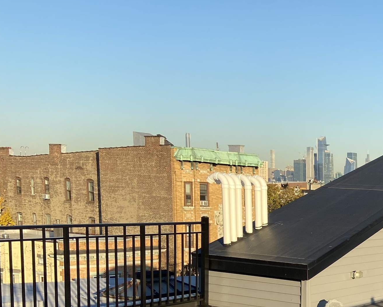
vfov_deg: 24.6
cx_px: 433
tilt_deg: -7.8
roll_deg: -1.0
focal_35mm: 59
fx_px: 669
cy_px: 307
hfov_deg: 28.6
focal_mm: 4.25
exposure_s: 1/1447
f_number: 1.8
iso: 32
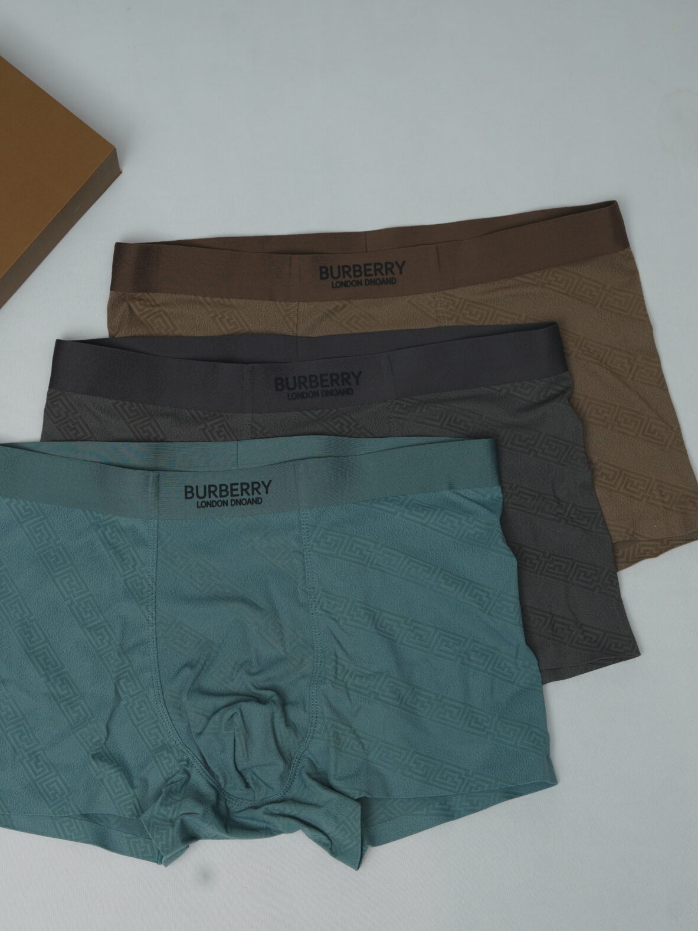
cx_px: 289
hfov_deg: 18.9
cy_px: 457
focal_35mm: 78
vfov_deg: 25.0
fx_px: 2098
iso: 320
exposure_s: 1/200
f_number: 6.3
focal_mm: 50
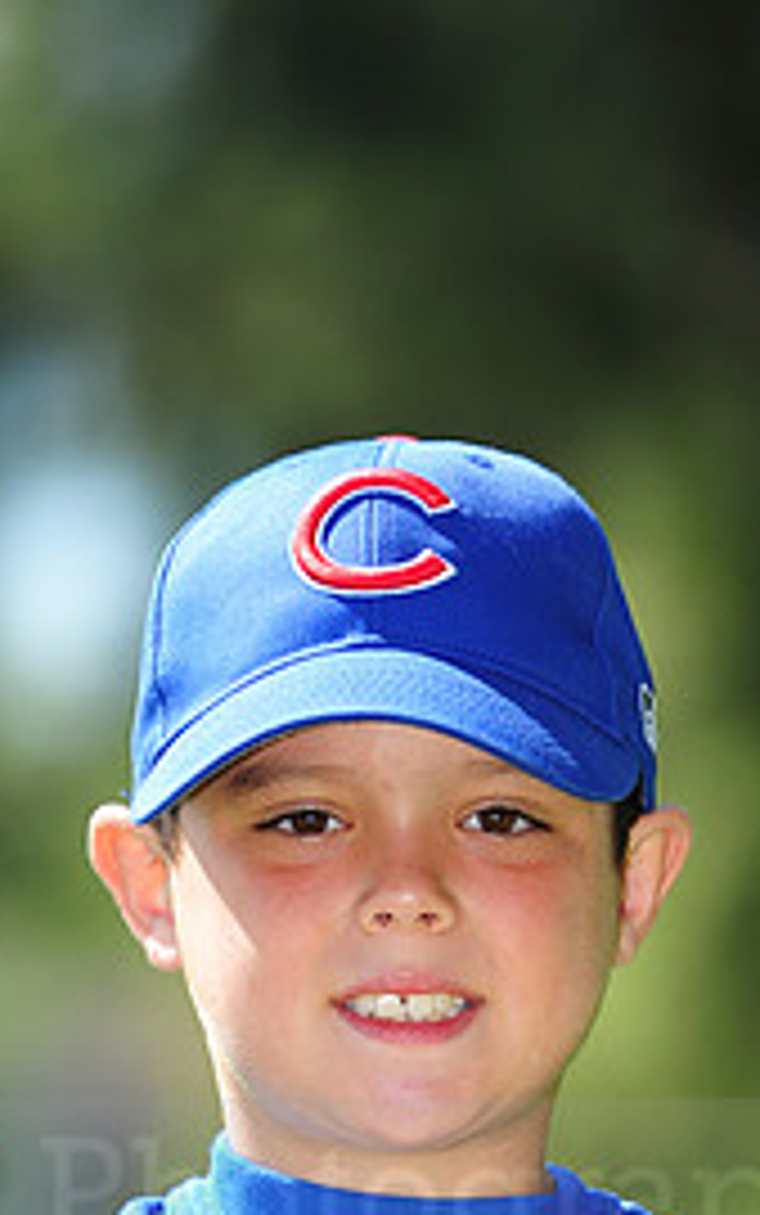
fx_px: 14500
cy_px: 1161
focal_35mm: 438
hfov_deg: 3.0
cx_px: 369
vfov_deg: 4.8
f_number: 4.5
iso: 200
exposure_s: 1/640
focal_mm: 200
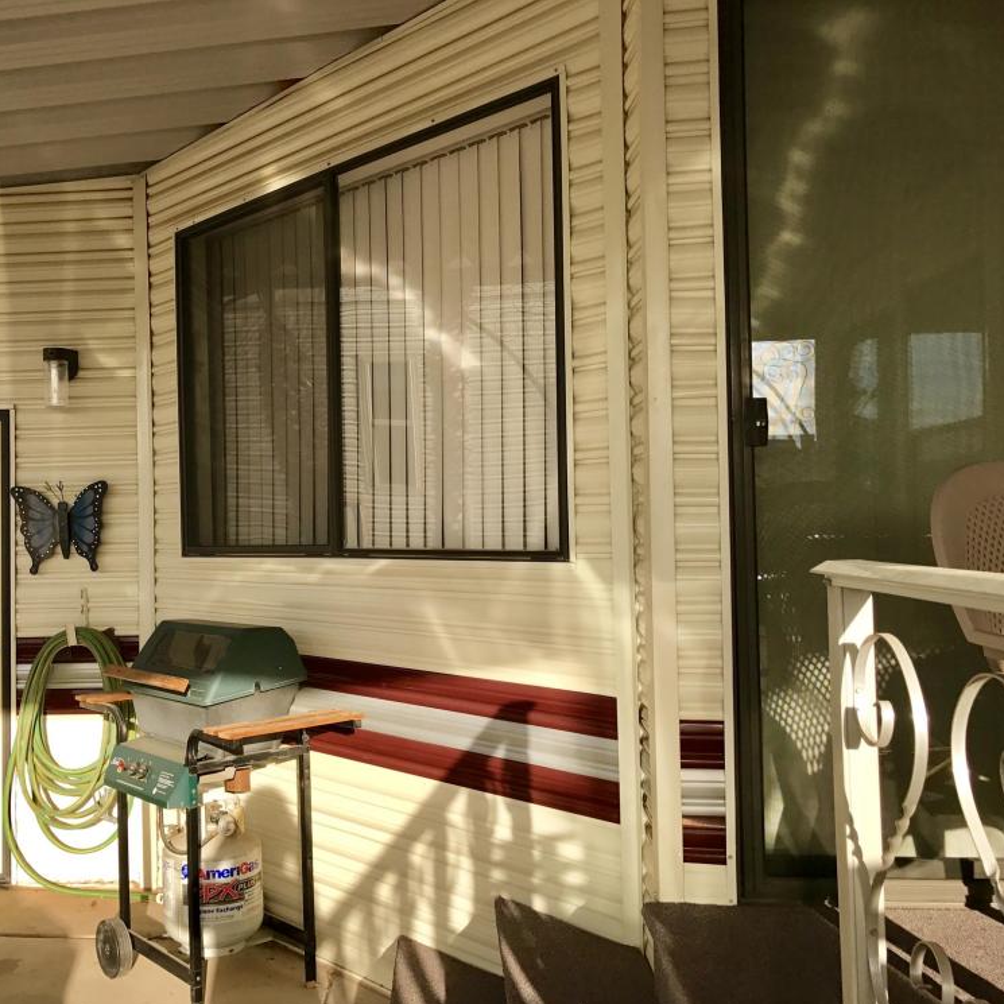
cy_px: 516
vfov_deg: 48.4
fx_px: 1116
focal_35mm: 34
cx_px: 340
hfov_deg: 47.7
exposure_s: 1/1227
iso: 20
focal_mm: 3.99
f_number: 1.8
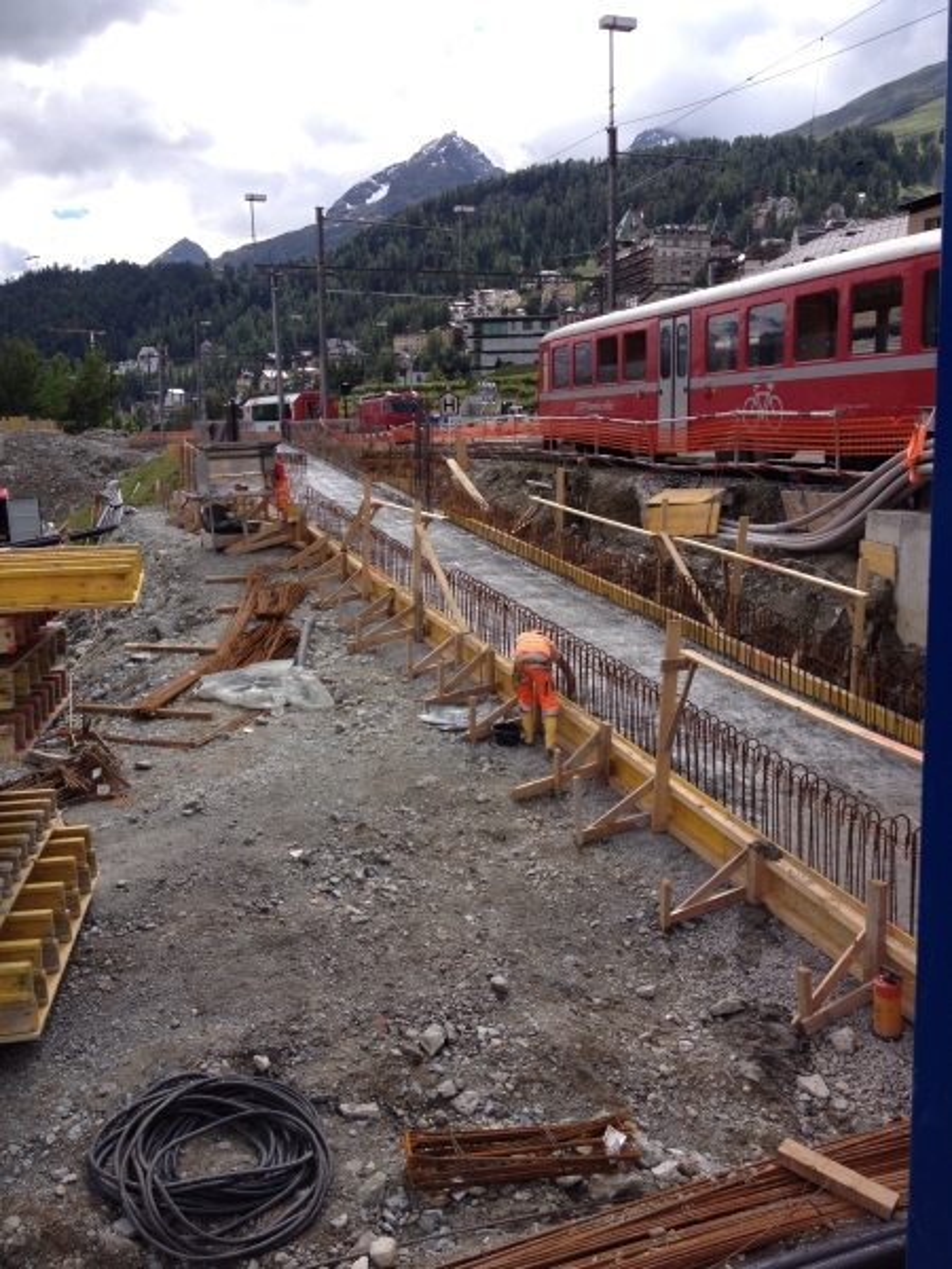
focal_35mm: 35
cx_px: 476
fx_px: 1283
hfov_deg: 40.7
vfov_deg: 52.6
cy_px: 634
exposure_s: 1/1284
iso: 50
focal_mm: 4.28
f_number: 2.4
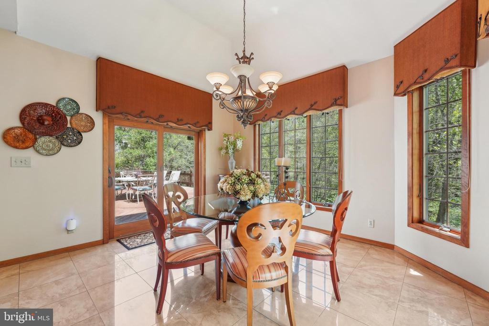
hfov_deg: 104.2
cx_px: 244
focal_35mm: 14
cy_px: 163
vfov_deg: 81.2
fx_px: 190
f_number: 8
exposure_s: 1/100
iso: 1000
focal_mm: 14
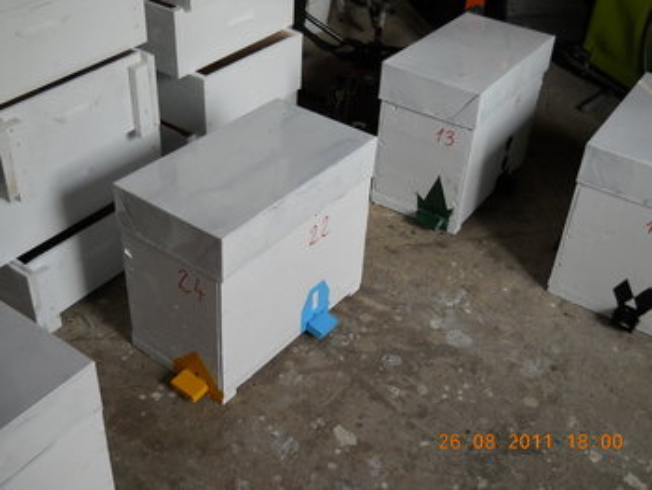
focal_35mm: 41
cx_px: 326
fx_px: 773
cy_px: 245
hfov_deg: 45.7
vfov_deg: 35.2
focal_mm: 6.72
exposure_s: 1/30
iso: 80
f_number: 3.1
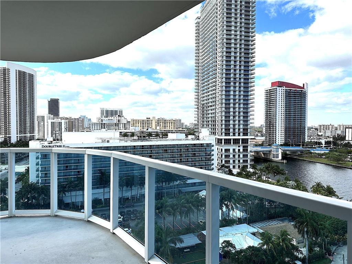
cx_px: 176
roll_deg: +0.4
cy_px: 132
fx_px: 244
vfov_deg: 56.8
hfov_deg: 71.6
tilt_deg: -1.4
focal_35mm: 24
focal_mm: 6.86
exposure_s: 1/4348
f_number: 1.78
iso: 80
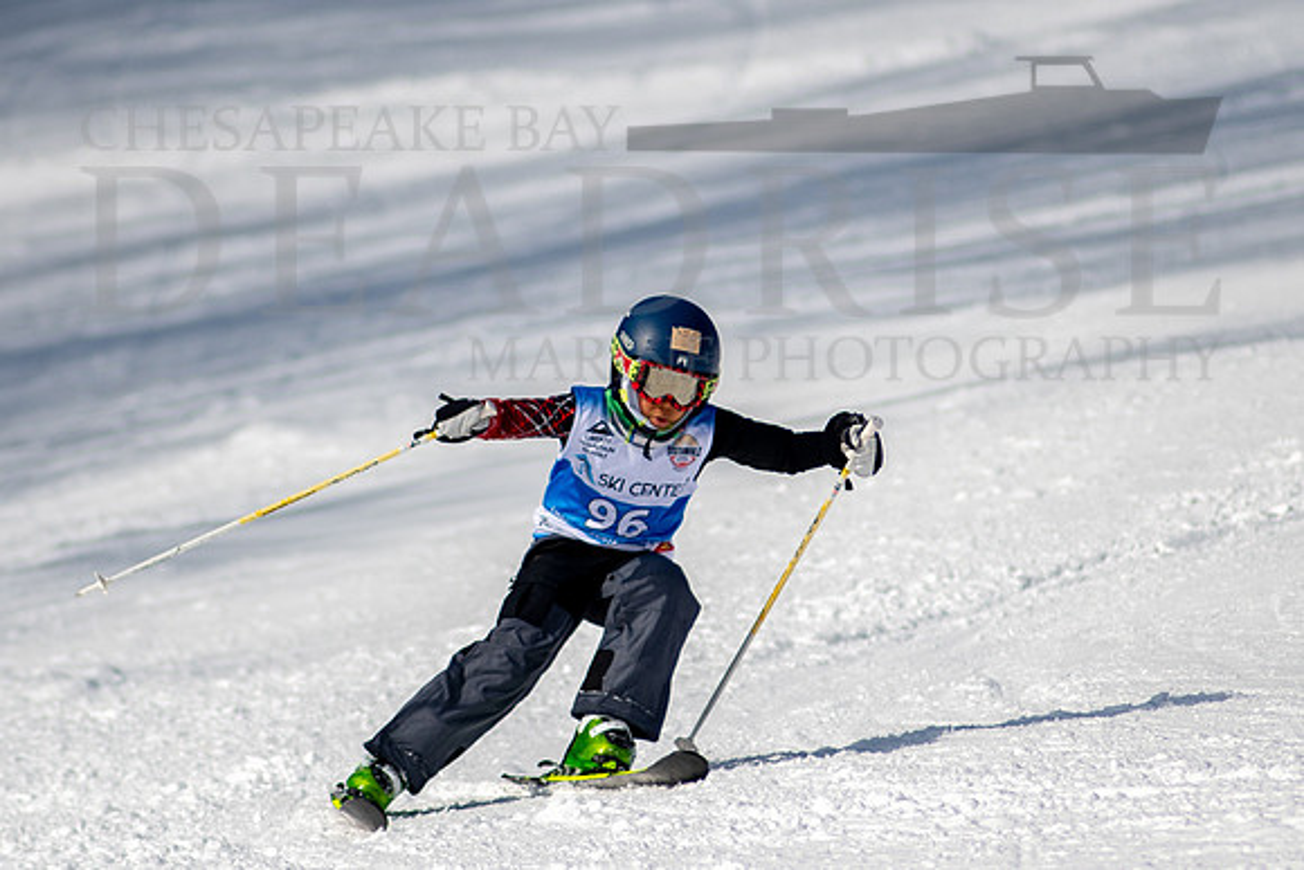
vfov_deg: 1.8
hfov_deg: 2.7
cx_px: 652
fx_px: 28150
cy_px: 413
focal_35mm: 777
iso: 100
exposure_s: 1/6400
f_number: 2.8
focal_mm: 300
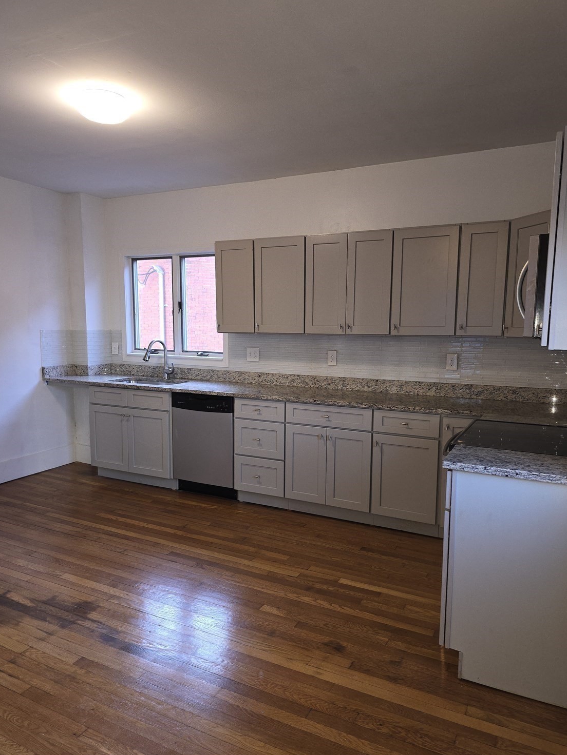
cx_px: 292
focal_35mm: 24
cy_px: 393
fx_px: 524
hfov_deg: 56.8
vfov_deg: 71.6
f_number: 1.7
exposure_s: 1/60
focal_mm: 6.3
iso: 125
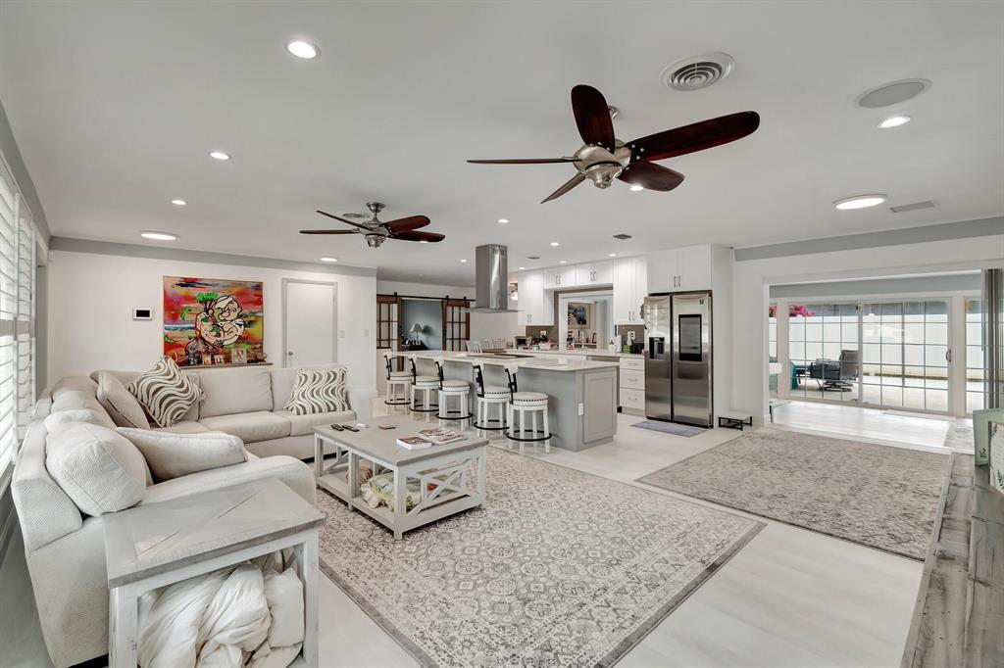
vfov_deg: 77.3
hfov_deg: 100.4
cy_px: 334
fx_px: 418
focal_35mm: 15
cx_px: 502
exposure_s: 1/30
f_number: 8
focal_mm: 10
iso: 1000
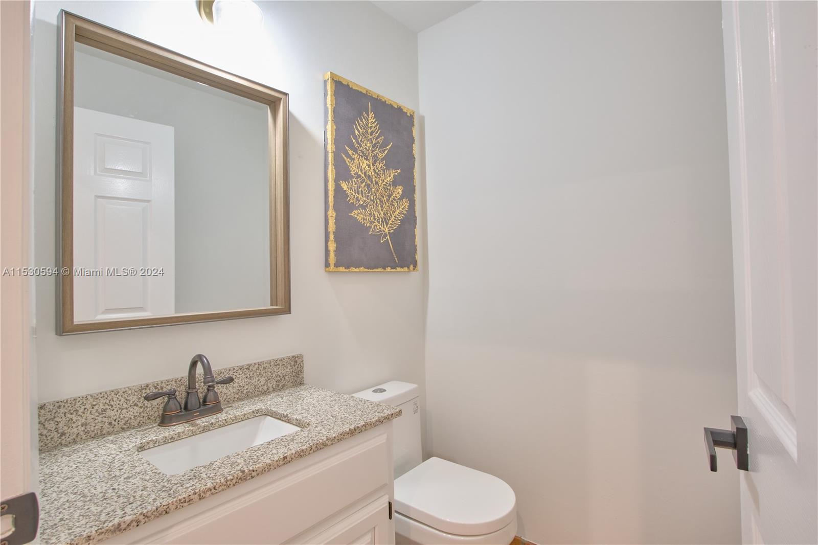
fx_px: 341
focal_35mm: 15
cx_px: 409
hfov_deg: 100.4
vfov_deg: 77.3
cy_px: 272
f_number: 11
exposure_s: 1/2.33
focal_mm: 10
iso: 640
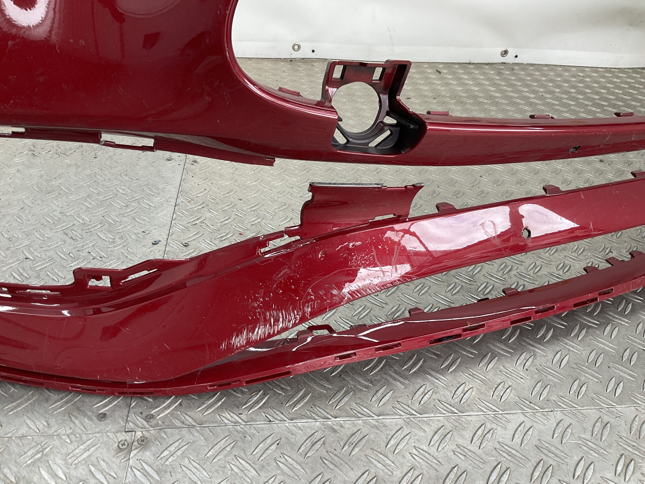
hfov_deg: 61.7
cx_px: 322
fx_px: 540
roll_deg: -4.7
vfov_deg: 48.2
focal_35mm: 29
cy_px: 242
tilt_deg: -36.4
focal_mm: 3
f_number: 1.8
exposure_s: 1/100
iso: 25
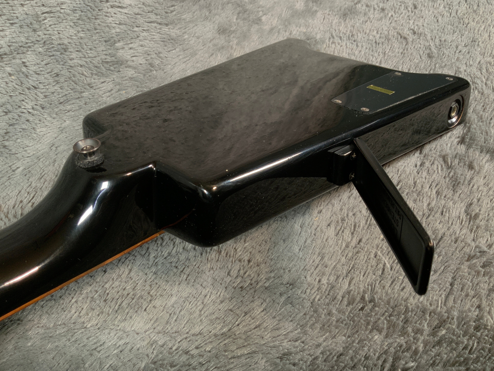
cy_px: 186
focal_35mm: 29
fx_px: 414
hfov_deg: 61.7
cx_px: 247
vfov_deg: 48.2
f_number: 1.8
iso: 64
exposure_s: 1/62
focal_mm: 3
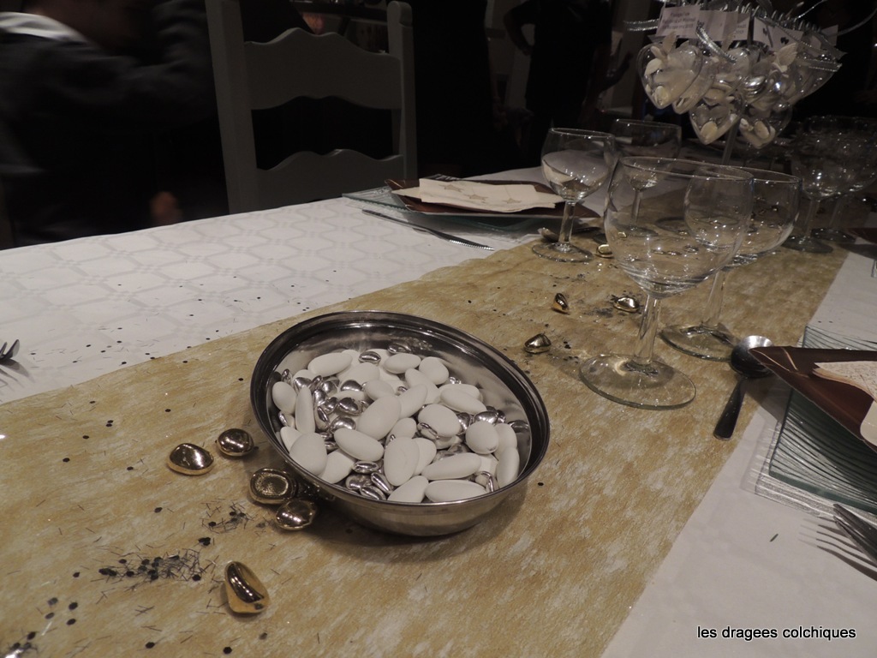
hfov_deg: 71.6
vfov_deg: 56.8
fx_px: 608
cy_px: 329
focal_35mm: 24
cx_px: 438
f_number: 3
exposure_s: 1/30
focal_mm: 4.3
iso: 250
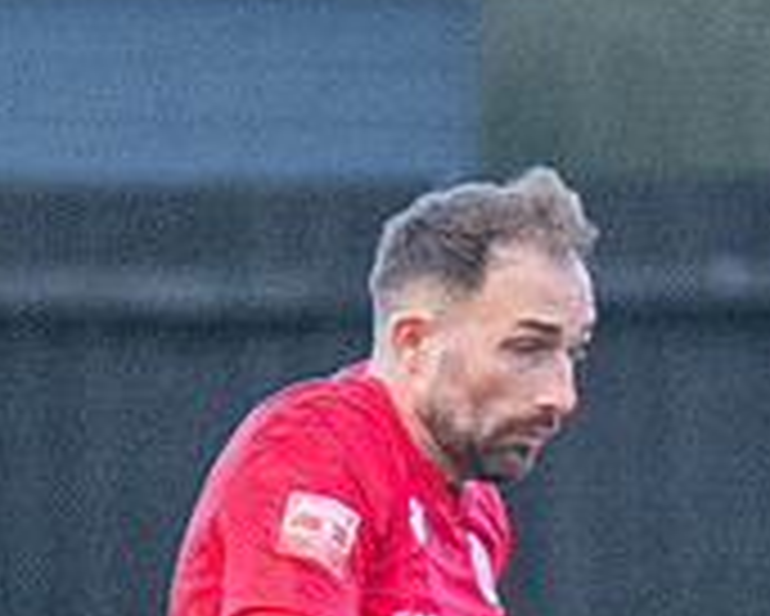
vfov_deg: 0.5
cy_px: 725
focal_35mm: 3378
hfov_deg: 0.6
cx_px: 1306
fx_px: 77025
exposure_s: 1/800
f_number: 4
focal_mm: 300
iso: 2000
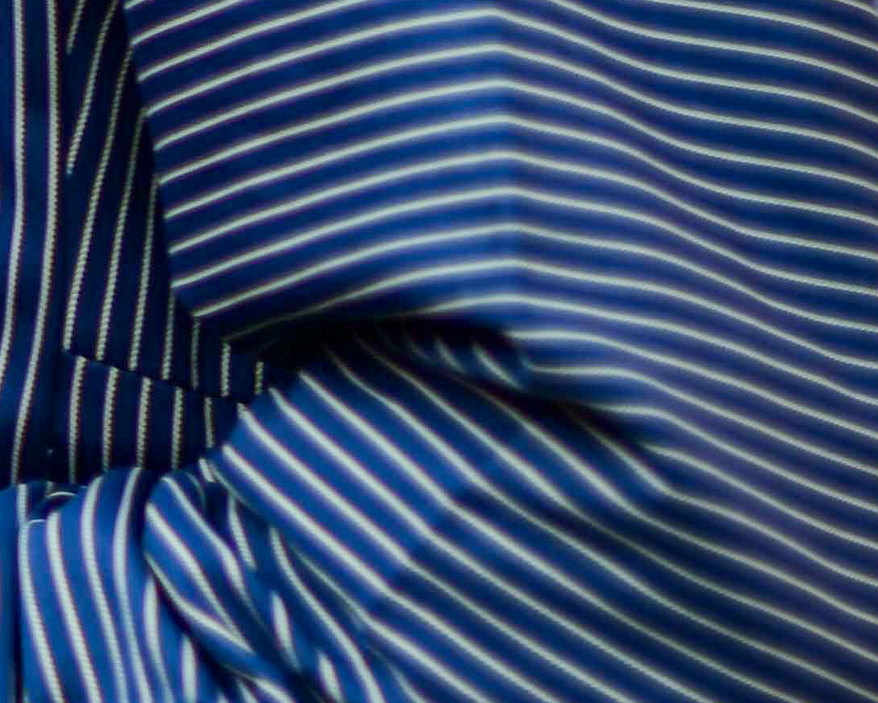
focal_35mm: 248
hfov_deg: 6.8
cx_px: -1991
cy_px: 187
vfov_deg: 6.2
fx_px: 6446
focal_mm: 35
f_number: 2
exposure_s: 1/250
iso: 31
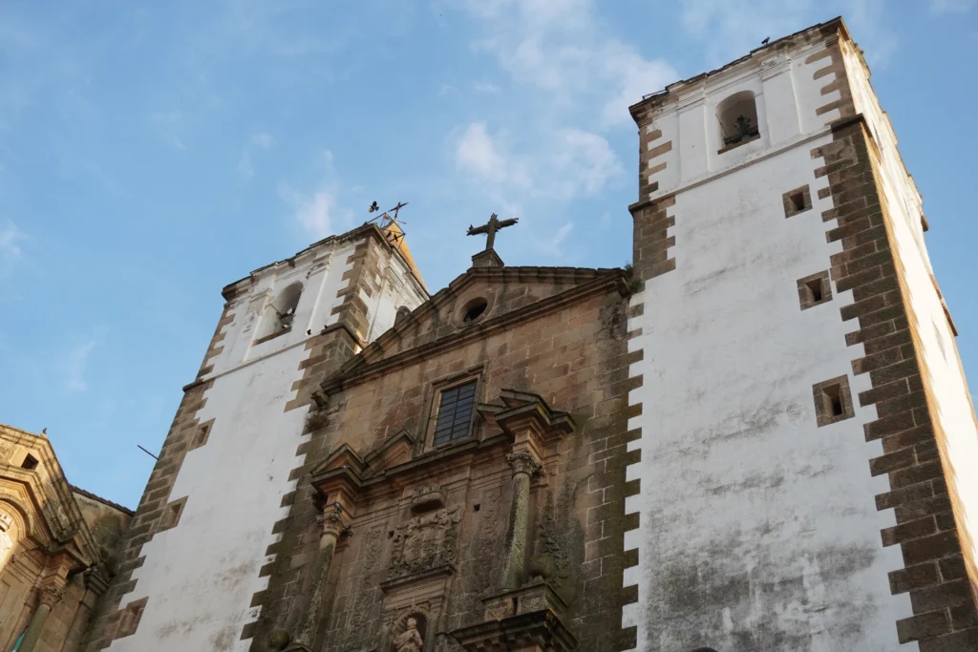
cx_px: 489
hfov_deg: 43.6
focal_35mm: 45
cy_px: 326
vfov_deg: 29.9
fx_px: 1223
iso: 640
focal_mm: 30
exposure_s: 1/1000
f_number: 5.6
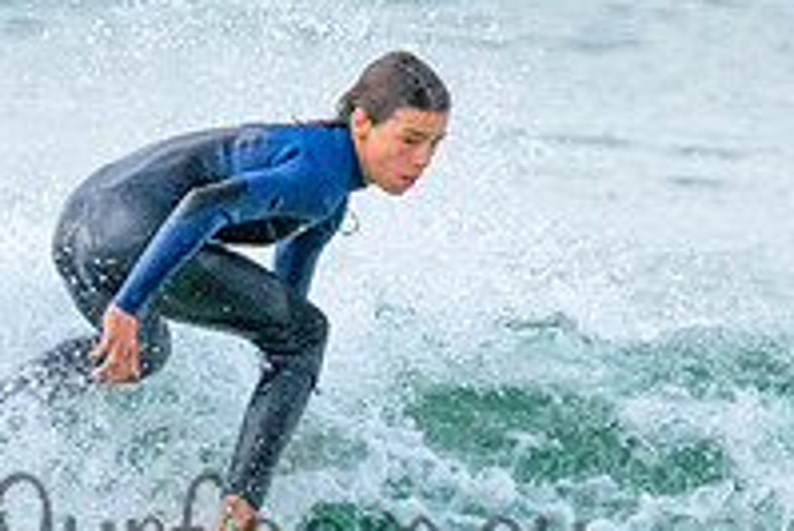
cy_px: 501
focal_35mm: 2332
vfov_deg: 0.6
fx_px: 51469
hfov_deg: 0.9
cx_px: 164
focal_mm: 800
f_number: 11
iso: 7200
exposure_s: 1/1000
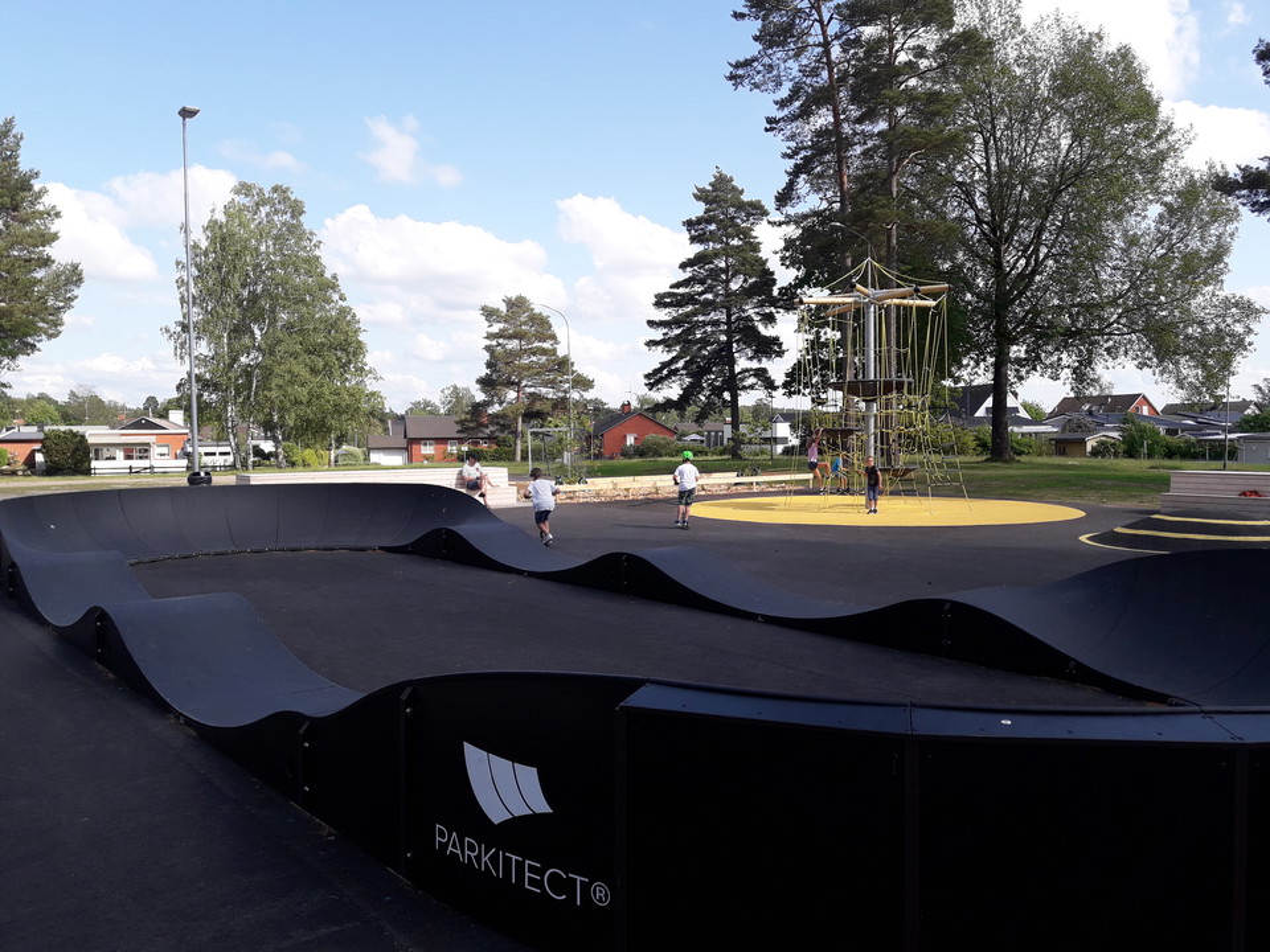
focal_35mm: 28
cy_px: 476
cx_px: 635
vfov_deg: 49.7
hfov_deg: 63.4
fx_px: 1027
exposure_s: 1/929
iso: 40
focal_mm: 3.7
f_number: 1.9
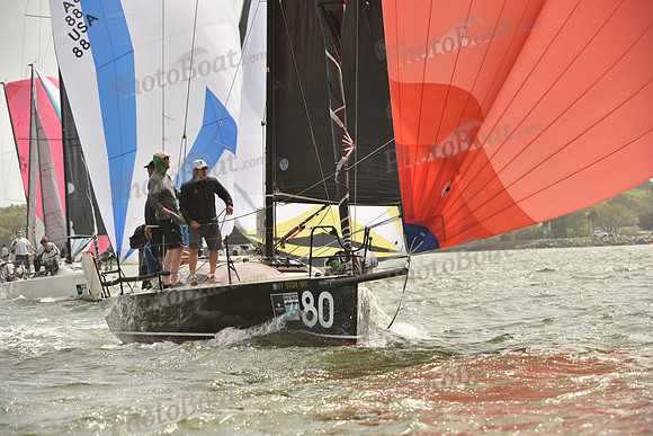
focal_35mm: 200
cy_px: 218
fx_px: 3628
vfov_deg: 6.9
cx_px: 326
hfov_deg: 10.3
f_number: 7.1
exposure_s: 1/1250
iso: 320
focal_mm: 200
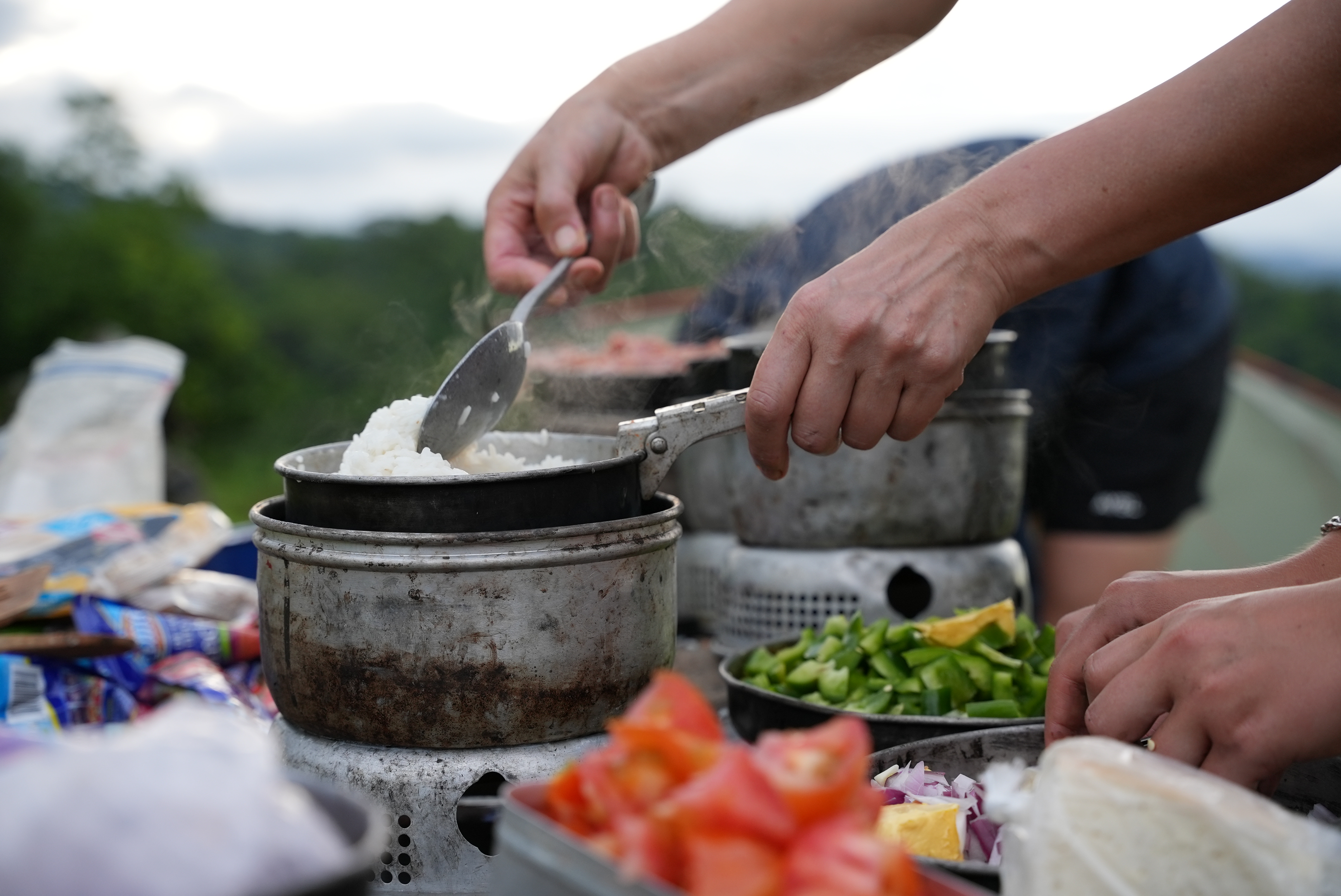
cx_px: 670
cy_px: 448
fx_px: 2054
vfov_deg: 24.6
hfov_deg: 36.2
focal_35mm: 55
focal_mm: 55.1
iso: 640
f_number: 4
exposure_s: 1/160
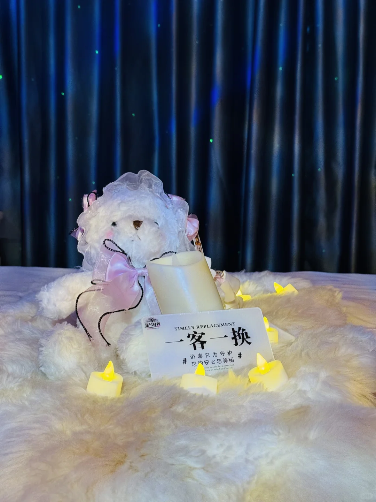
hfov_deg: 30.3
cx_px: 188
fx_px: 695
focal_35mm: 48
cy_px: 251
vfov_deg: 39.7
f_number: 1.78
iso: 160
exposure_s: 1/50
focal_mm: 6.76
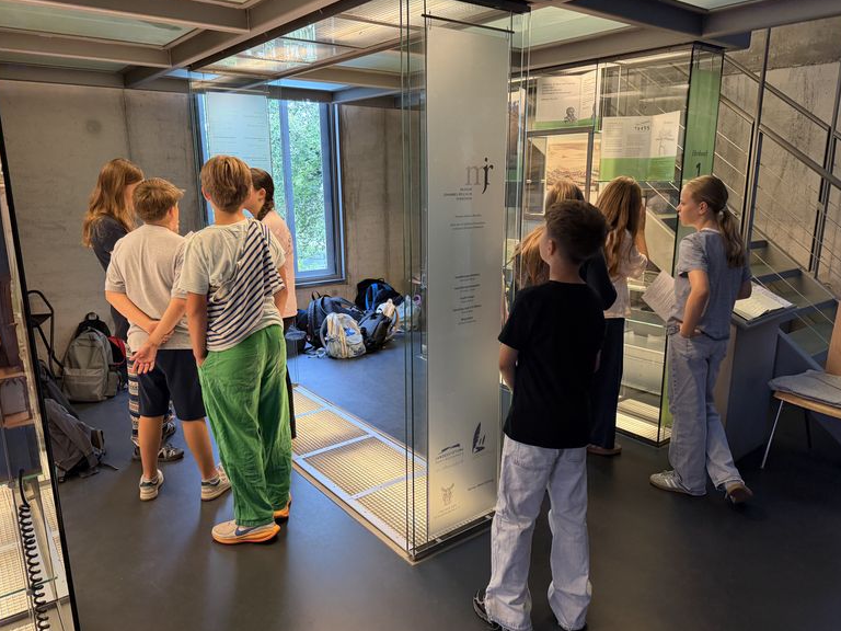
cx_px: 429
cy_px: 321
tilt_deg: -12.9
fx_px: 607
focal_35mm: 25
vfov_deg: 54.9
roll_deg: +0.4
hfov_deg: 69.4
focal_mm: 6.76
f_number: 1.78
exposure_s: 1/50
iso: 400
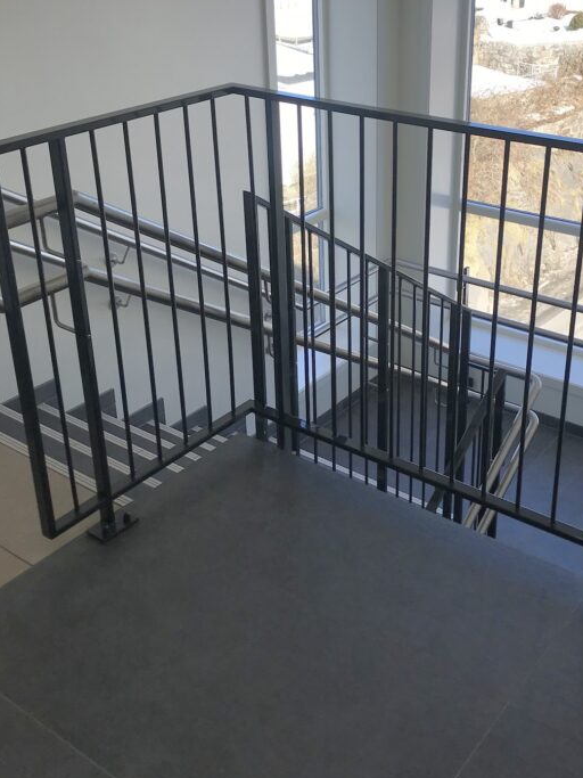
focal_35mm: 42
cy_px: 301
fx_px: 943
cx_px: 362
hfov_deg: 34.2
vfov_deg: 44.5
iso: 20
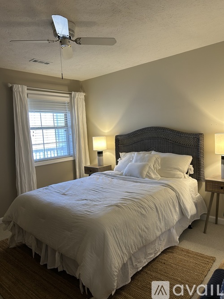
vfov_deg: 67.3
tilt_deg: -5.4
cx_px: 112
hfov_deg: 53.0
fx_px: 224
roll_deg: +3.5
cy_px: 150
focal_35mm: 26
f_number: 1.5
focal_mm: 5.7
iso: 80
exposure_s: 1/60
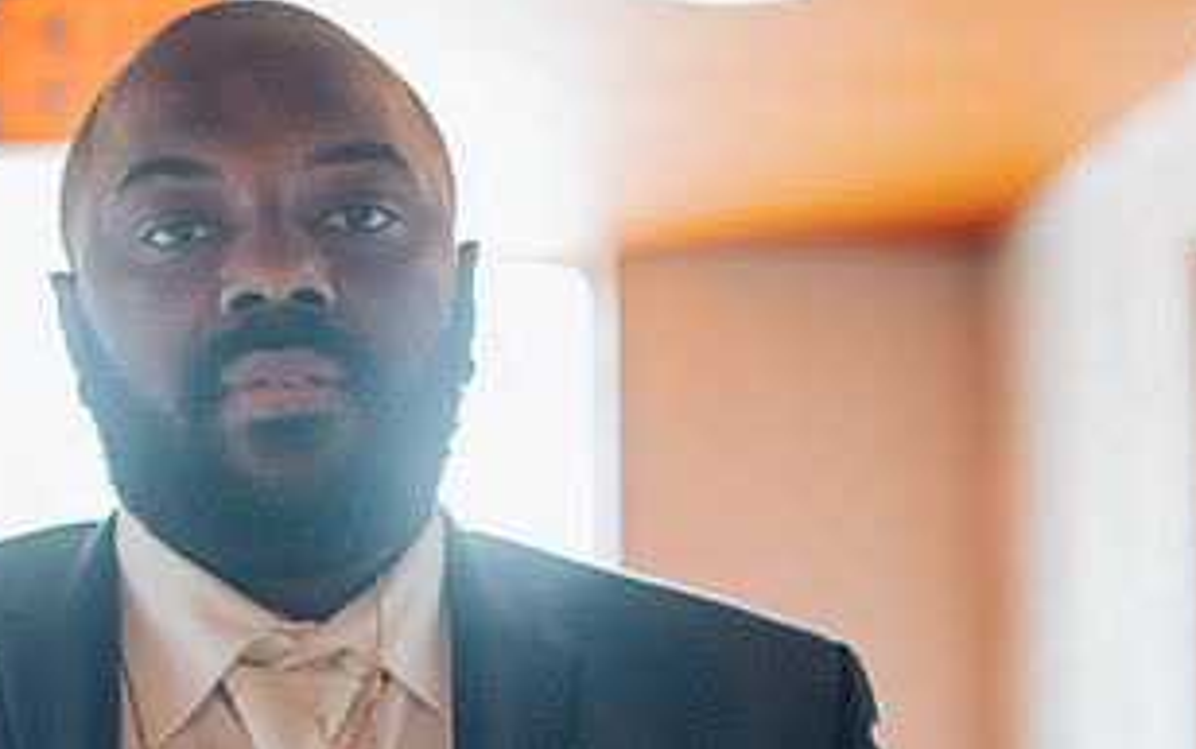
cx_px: 119
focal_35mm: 110
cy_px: 770
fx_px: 3588
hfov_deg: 18.6
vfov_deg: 11.8
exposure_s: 1/320
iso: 1000
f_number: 1.8
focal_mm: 50
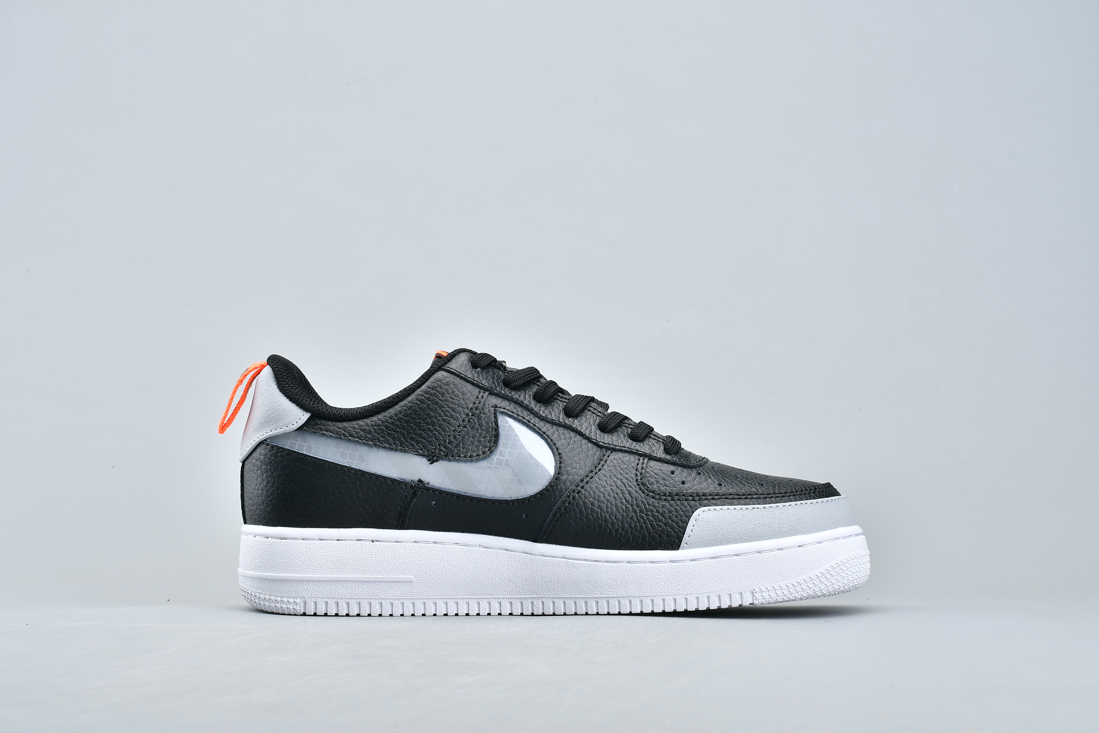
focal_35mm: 75
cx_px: 550
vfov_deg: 18.2
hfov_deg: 27.0
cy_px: 366
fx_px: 2289
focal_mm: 50
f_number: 14
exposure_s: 1/125
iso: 100
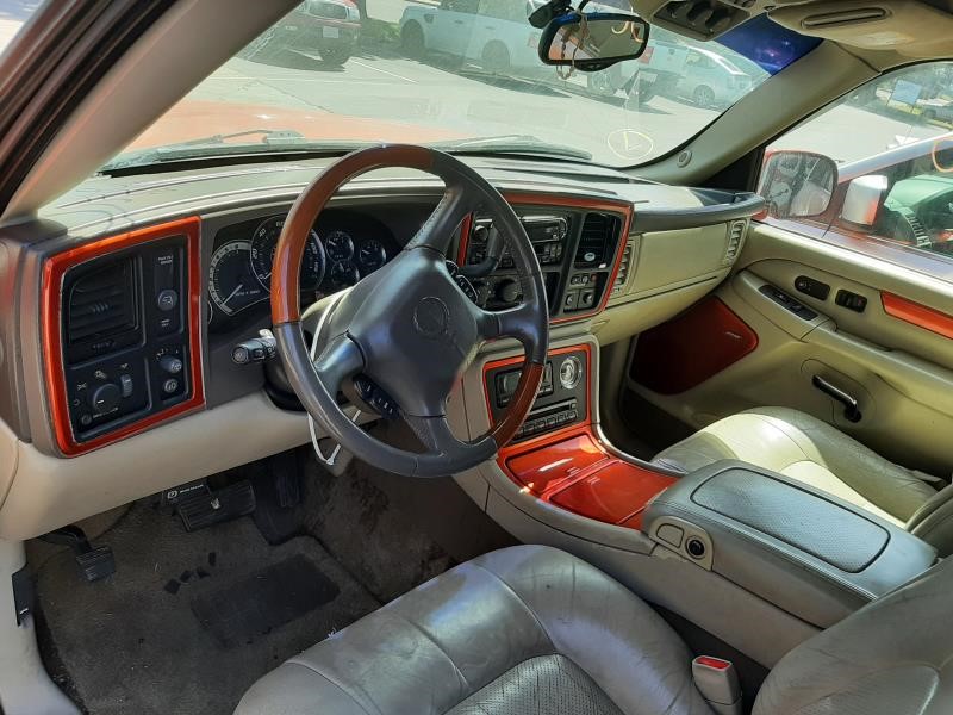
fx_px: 716
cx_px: 476
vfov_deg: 53.1
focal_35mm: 26
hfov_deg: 67.3
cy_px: 358
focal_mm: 3.93
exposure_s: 1/318
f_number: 1.7
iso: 40
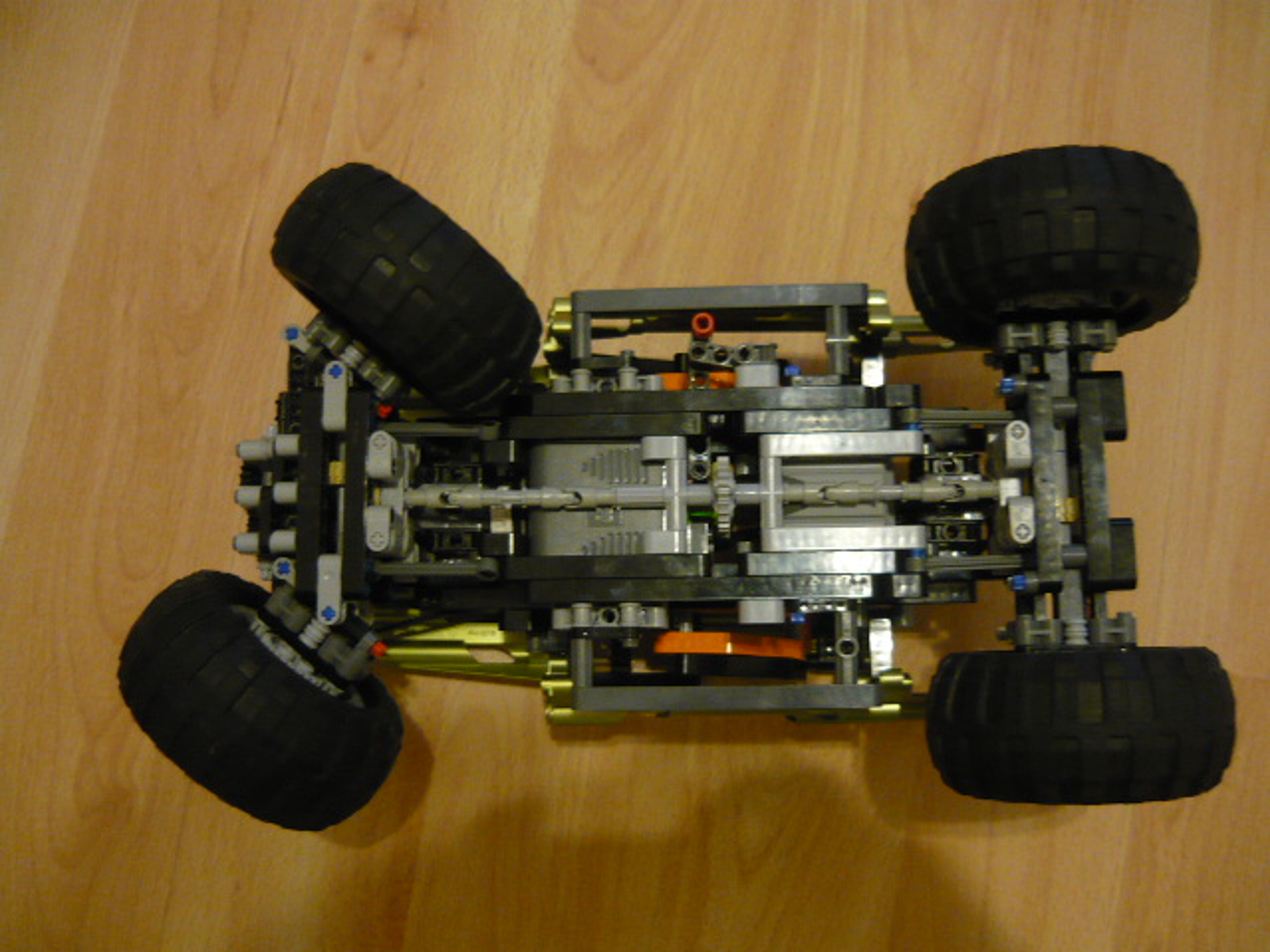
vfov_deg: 42.9
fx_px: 1211
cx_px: 635
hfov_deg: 55.4
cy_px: 476
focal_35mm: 33
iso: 400
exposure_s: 1/8
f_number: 2.8
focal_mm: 5.5
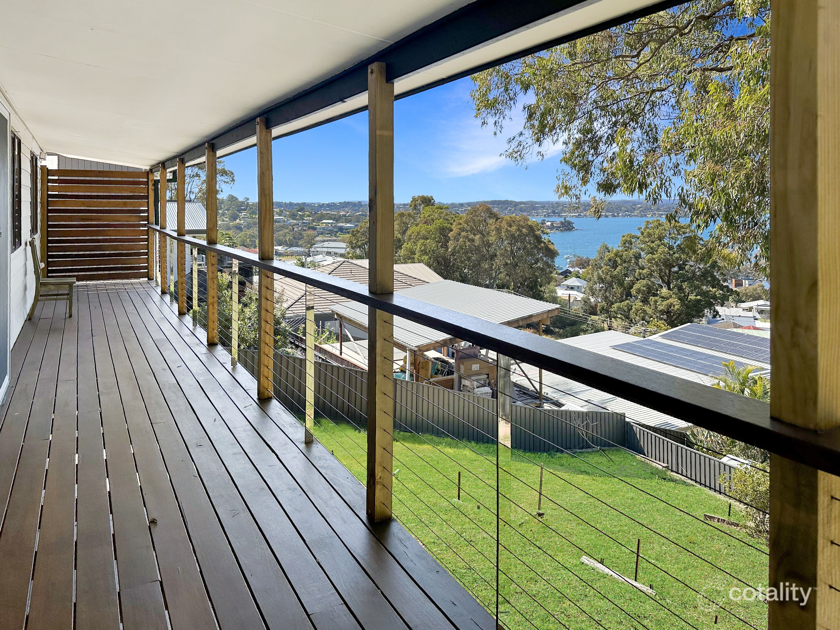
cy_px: 315
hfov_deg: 71.6
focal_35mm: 24
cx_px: 420
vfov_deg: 56.8
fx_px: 582
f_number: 1.78
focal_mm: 6.86
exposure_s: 1/1949
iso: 80
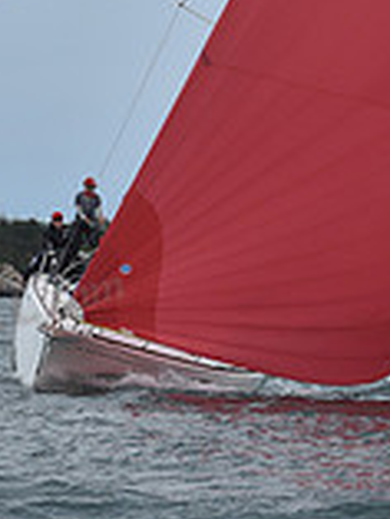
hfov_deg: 3.5
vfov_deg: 4.6
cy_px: -218
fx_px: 6391
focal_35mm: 426
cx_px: 296
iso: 320
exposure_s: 1/1000
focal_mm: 120
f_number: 10
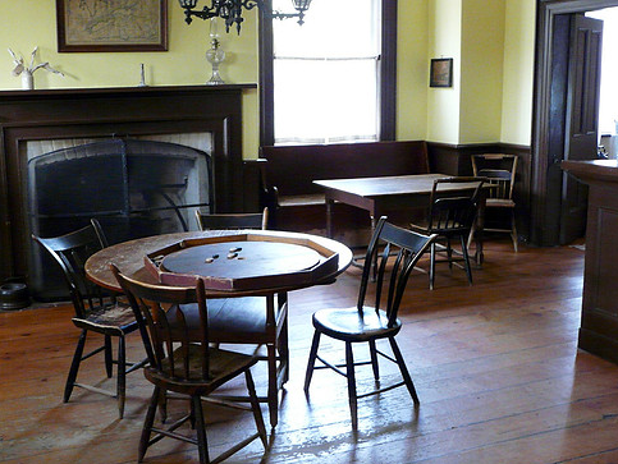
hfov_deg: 44.6
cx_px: 256
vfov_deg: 34.4
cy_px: 206
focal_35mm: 42
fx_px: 750
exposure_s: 1/13
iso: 400
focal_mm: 5.7
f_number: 2.8
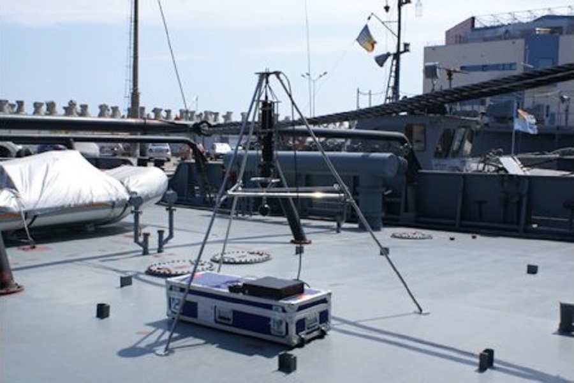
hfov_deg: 49.6
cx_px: 287
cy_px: 192
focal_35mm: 39
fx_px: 622
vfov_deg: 34.2
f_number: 11
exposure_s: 1/160
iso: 100
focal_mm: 26
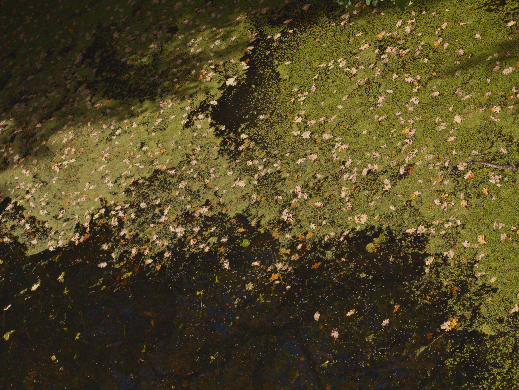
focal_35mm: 77
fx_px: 1154
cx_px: 260
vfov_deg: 19.1
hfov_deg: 25.3
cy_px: 195
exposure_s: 1/605
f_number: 2.8
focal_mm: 9
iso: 25
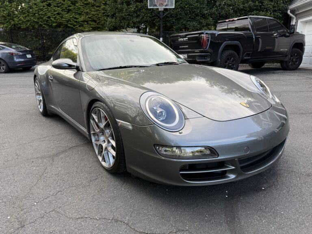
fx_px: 216
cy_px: 117
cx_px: 156
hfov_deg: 71.6
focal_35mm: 24
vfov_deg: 56.8
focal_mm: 6.76
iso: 80
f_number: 1.78
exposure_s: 1/440
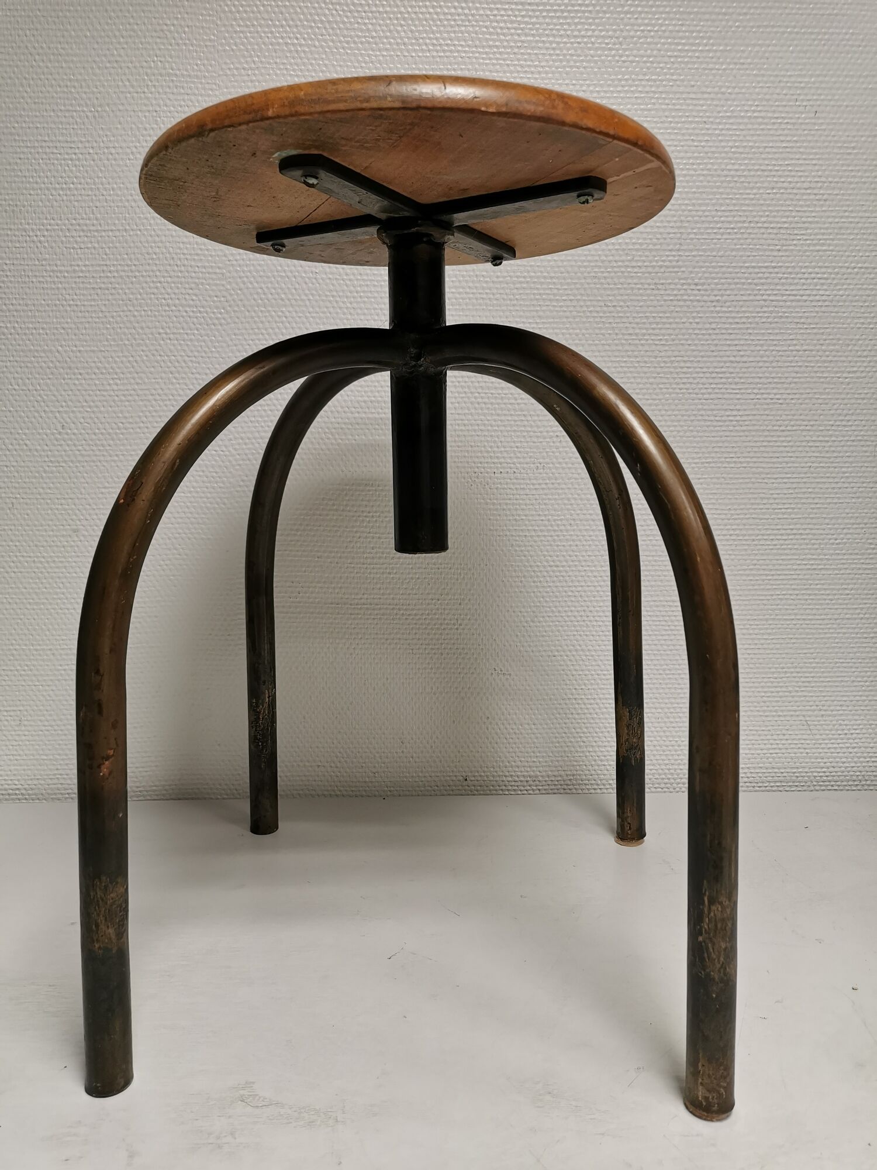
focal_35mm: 27
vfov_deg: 65.3
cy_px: 585
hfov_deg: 51.4
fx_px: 912
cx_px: 438
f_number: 1.8
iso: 200
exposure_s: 1/50
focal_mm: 5.58
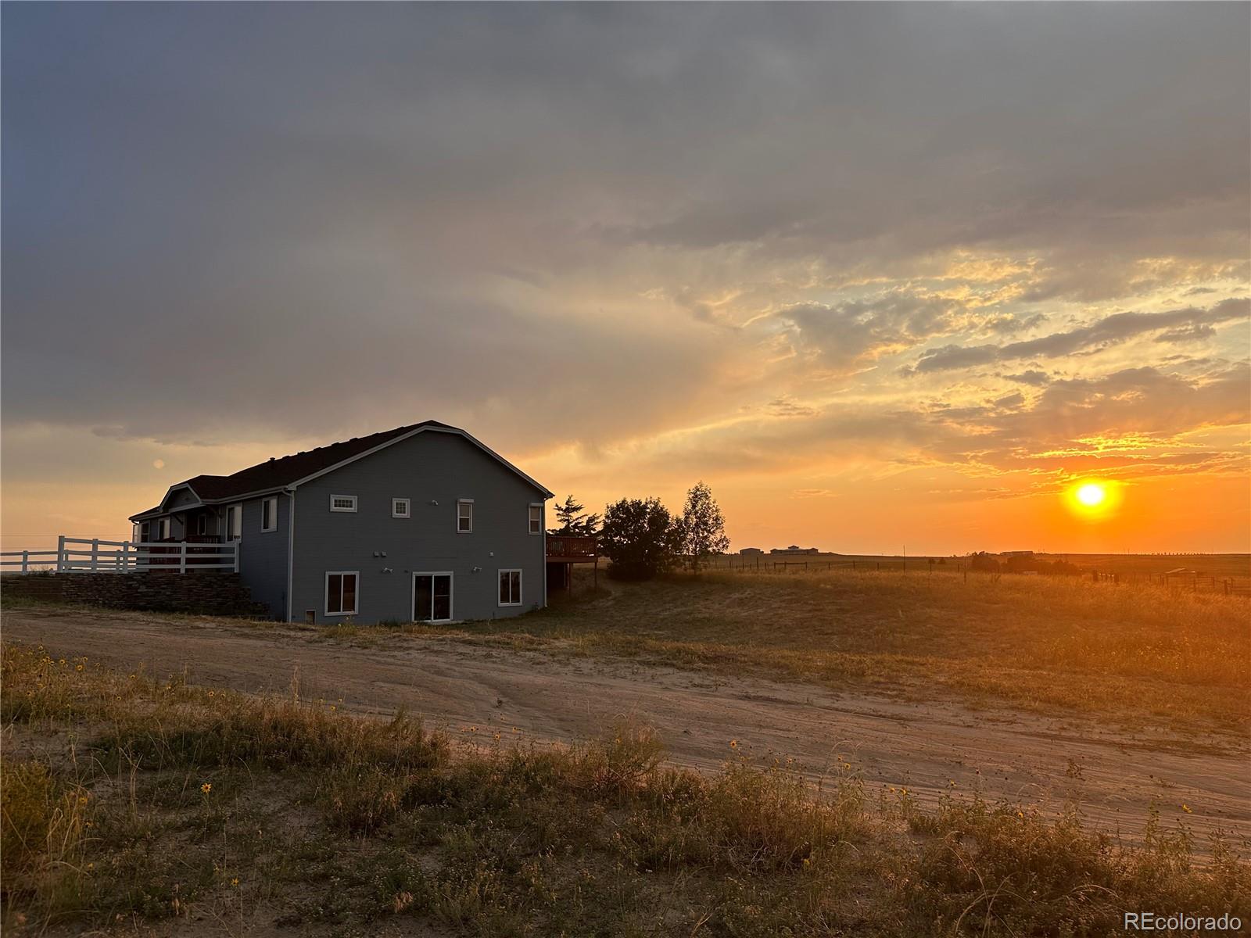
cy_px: 469
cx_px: 626
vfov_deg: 56.8
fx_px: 867
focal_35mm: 24
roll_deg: +1.1
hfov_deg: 71.6
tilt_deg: +7.6
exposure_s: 1/1433
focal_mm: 6.86
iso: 80
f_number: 1.78
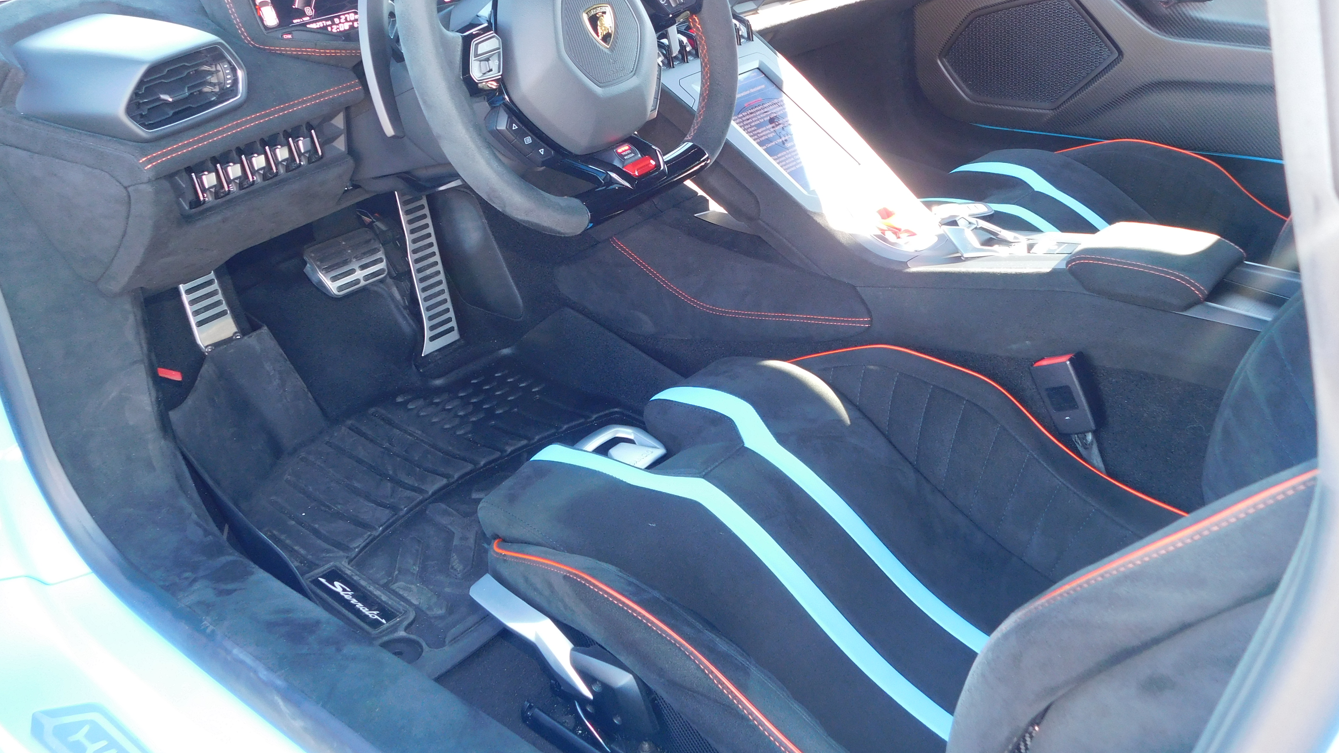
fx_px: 1172
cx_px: 672
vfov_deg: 35.3
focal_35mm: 33
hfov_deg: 59.5
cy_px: 256
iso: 200
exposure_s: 1/30
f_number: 3.2
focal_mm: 5.3
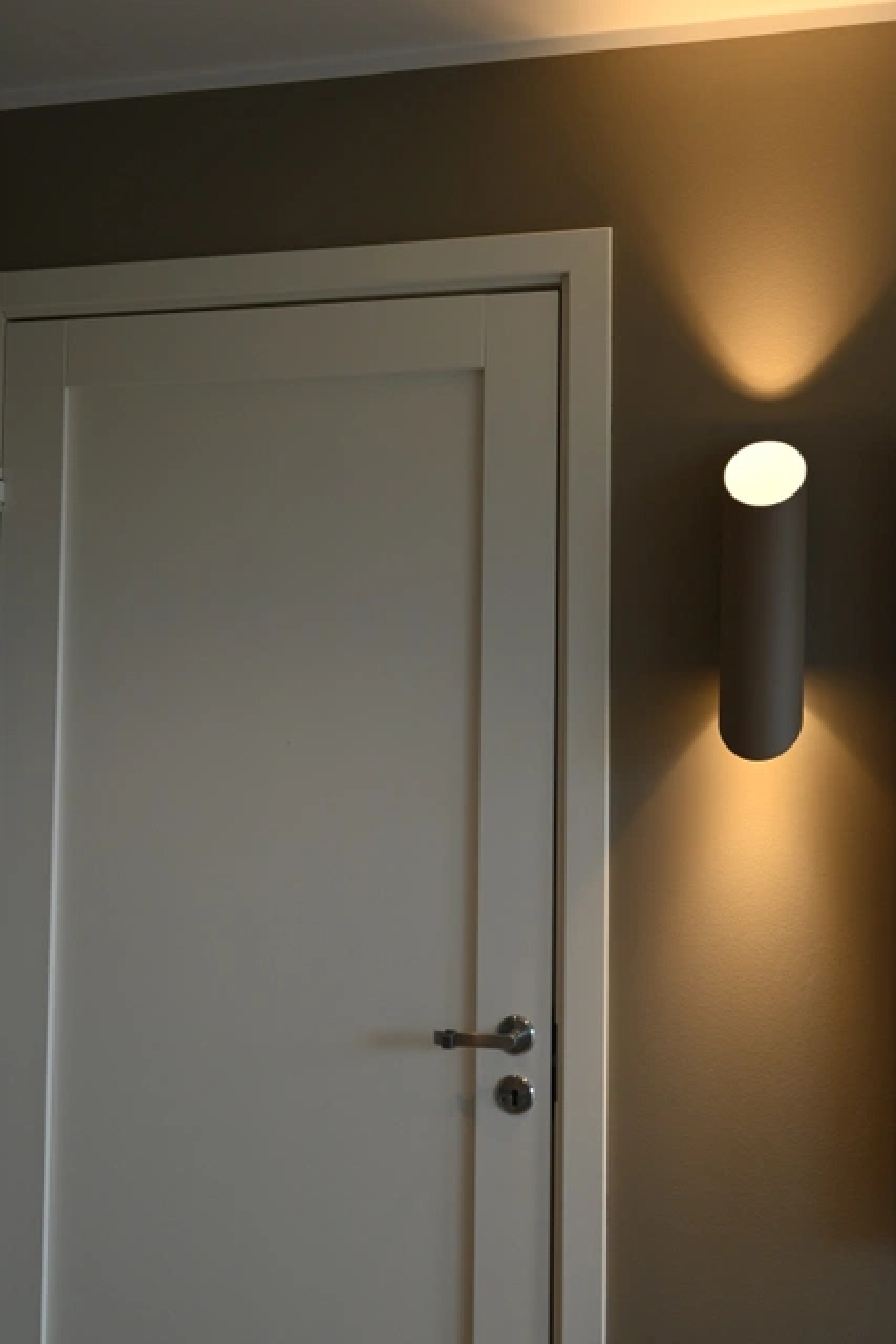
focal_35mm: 39
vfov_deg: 49.5
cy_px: 672
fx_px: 1455
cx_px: 448
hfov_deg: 34.2
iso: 1000
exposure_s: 1/40
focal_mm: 39
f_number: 6.3
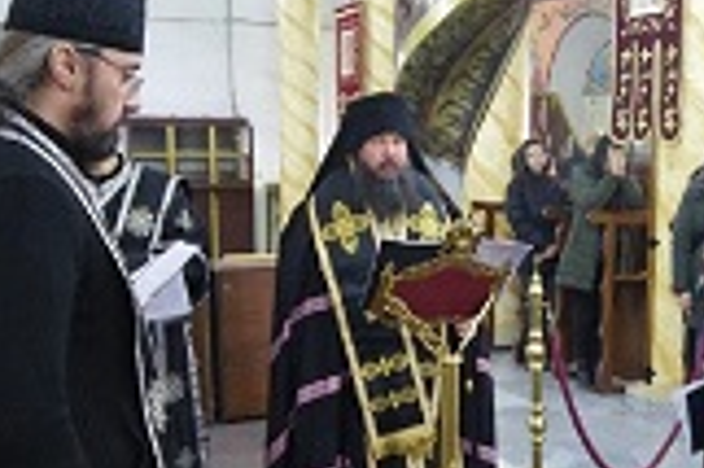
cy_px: 328
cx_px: 498
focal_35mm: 56
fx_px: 1094
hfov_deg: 35.1
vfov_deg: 24.0
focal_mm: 10
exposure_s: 1/13
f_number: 4
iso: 3200
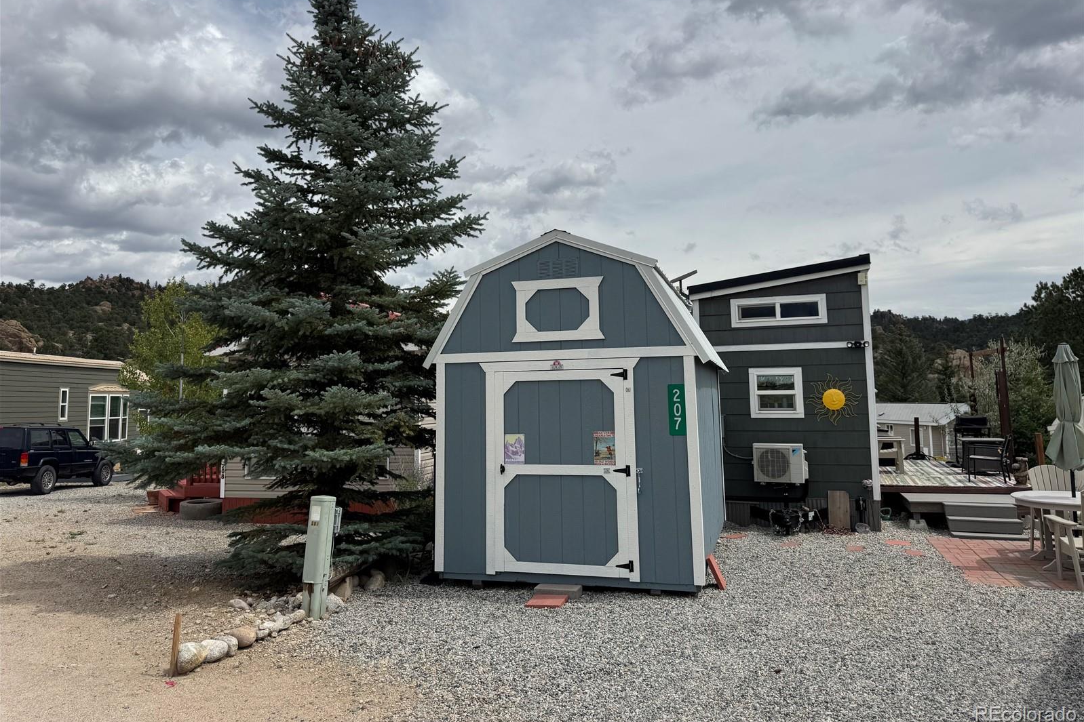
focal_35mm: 25
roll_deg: +0.1
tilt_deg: +4.9
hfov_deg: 71.5
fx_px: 753
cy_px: 321
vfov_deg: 51.2
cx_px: 542
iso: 80
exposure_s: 1/10417
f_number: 1.78
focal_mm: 6.76
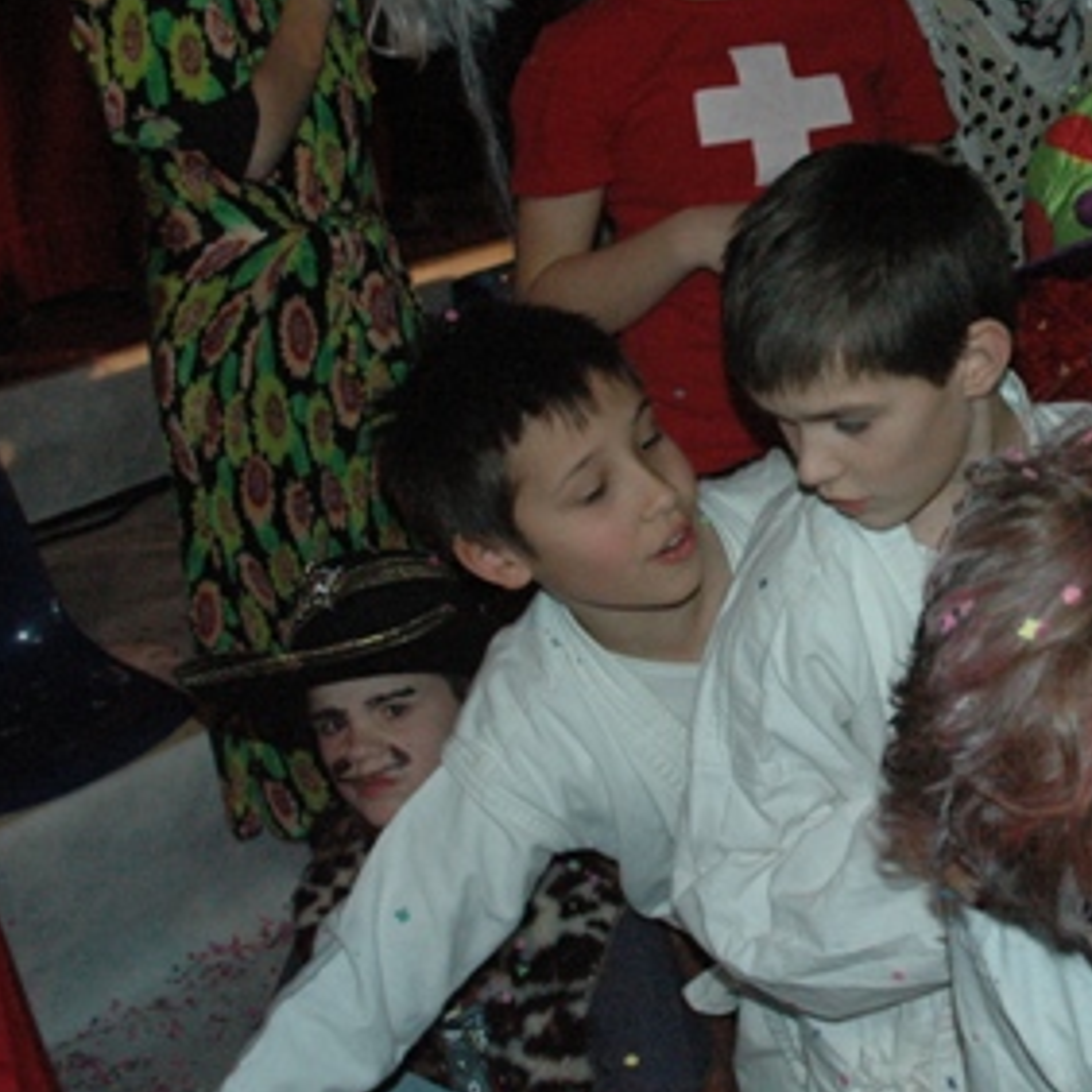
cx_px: 813
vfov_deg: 32.6
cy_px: 414
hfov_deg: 32.2
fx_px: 1856
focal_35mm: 52
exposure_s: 1/60
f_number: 5
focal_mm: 18
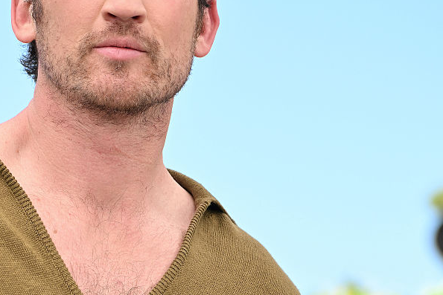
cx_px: 74
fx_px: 3175
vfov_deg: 5.3
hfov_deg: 8.0
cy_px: 49
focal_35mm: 258
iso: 125
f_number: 3.5
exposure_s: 1/800
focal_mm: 150
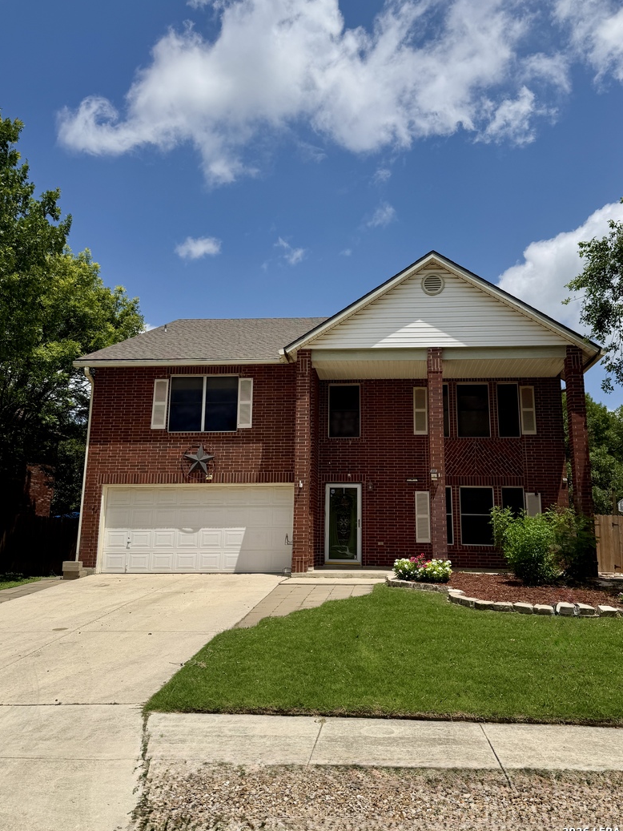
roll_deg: -1.1
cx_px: 323
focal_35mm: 25
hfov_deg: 54.9
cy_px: 405
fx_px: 600
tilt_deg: +12.4
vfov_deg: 69.4
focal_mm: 6.76
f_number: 1.78
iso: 80
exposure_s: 1/9091
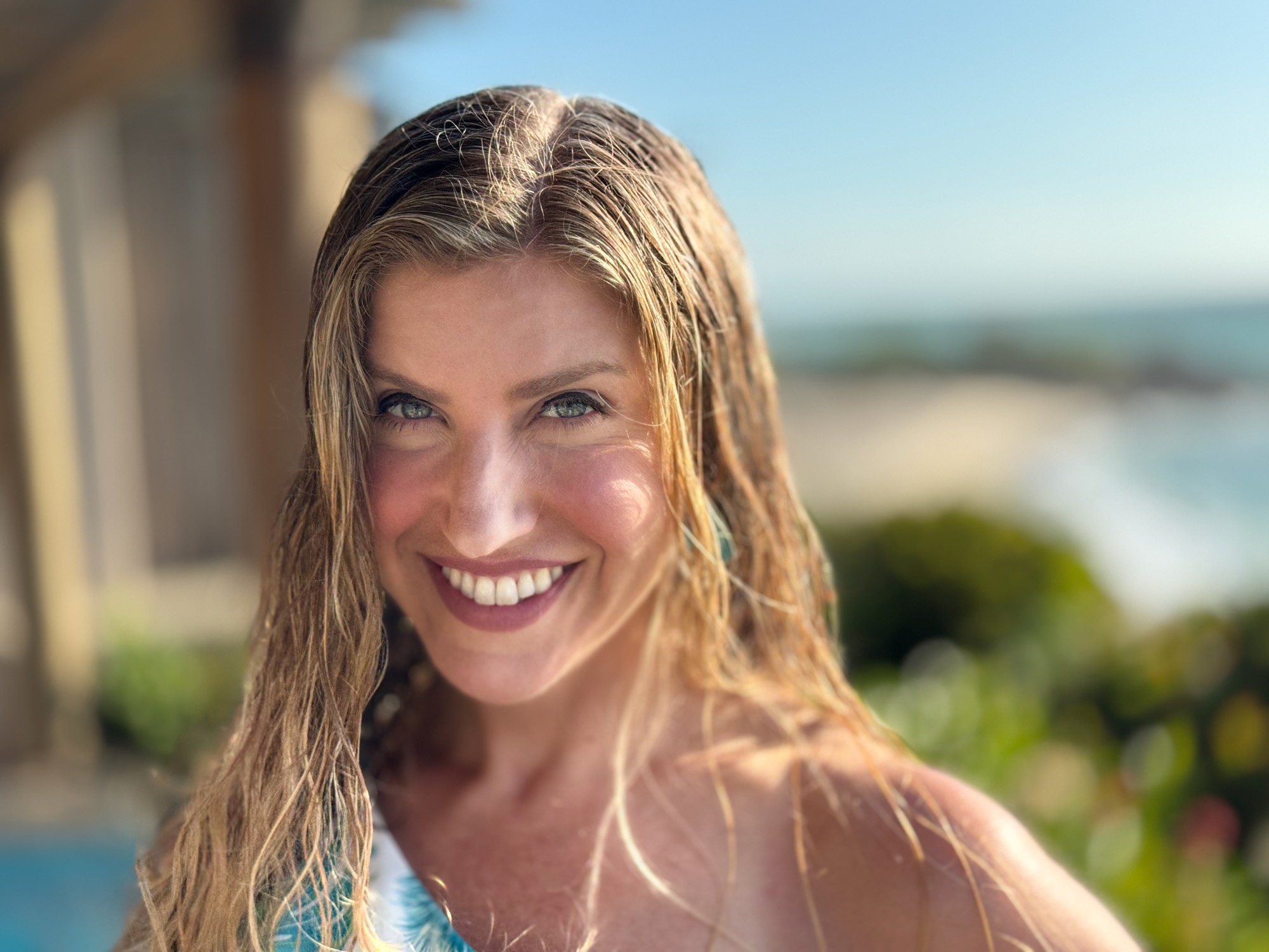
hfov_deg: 39.7
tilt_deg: -5.7
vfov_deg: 30.3
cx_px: 634
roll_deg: +2.6
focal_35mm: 48
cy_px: 476
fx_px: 1760
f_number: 1.78
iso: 64
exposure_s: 1/1597
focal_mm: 6.76
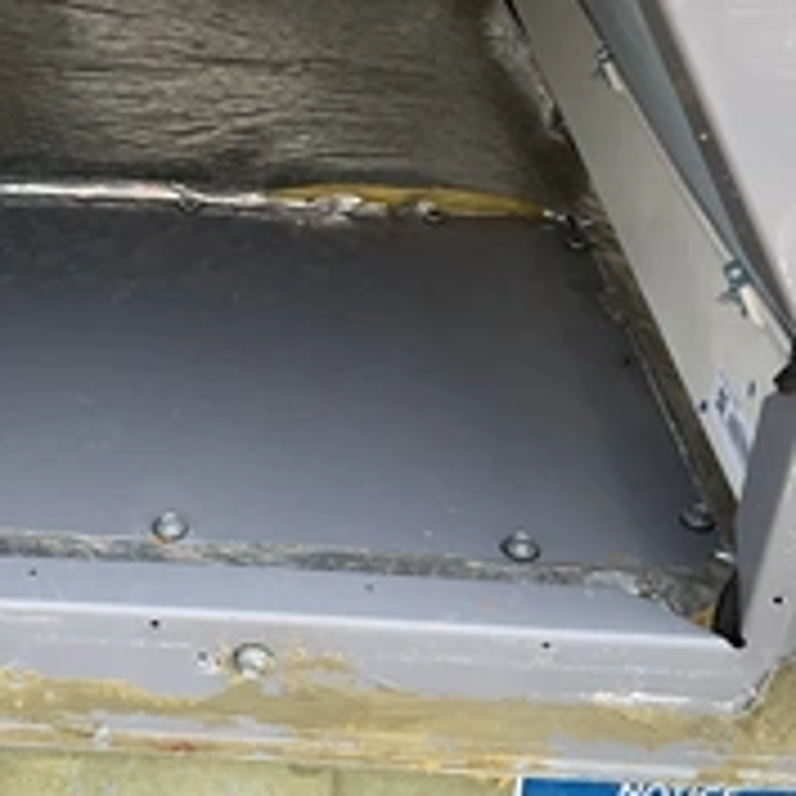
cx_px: 130
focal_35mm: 58
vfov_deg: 29.4
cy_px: 301
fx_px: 1509
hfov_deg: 28.7
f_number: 1.8
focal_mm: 3
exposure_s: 1/210
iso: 20
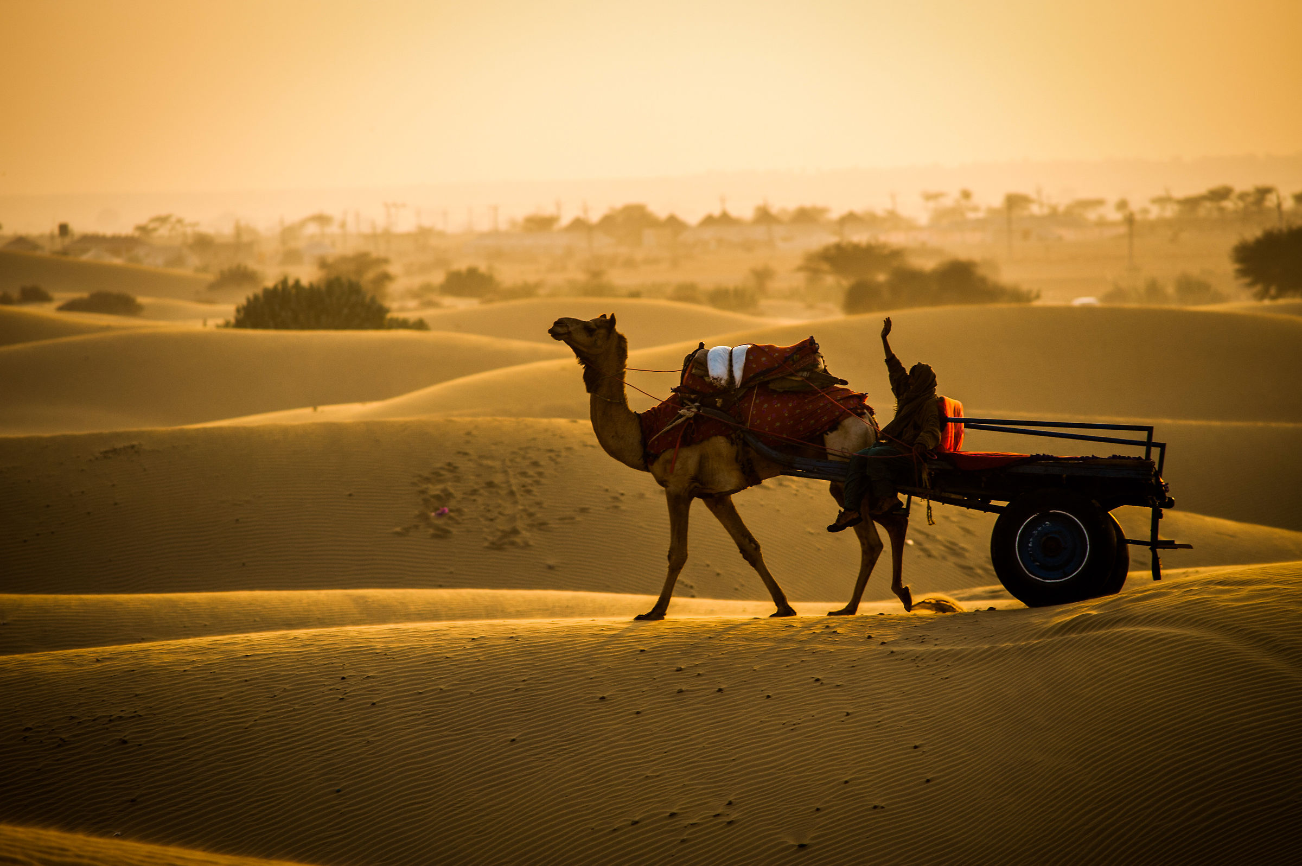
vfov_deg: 4.6
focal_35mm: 300
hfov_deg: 6.9
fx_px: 10841
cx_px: 651
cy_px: 433
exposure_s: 1/800
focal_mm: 300
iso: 200
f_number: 5.6
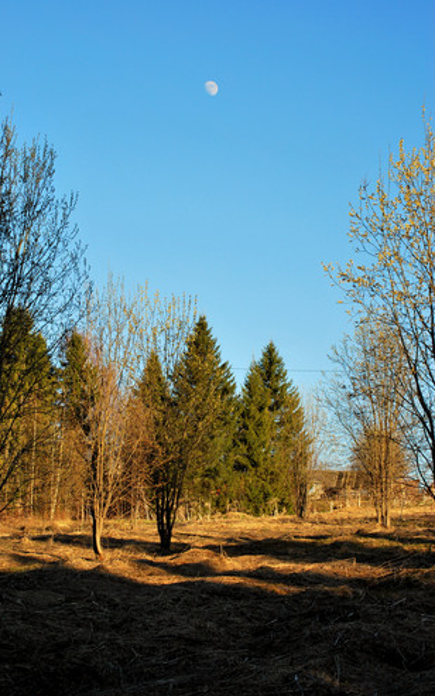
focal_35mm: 86
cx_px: 201
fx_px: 1620
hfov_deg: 15.3
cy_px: 351
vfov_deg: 24.2
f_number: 8
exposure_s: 1/320
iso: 200
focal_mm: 55
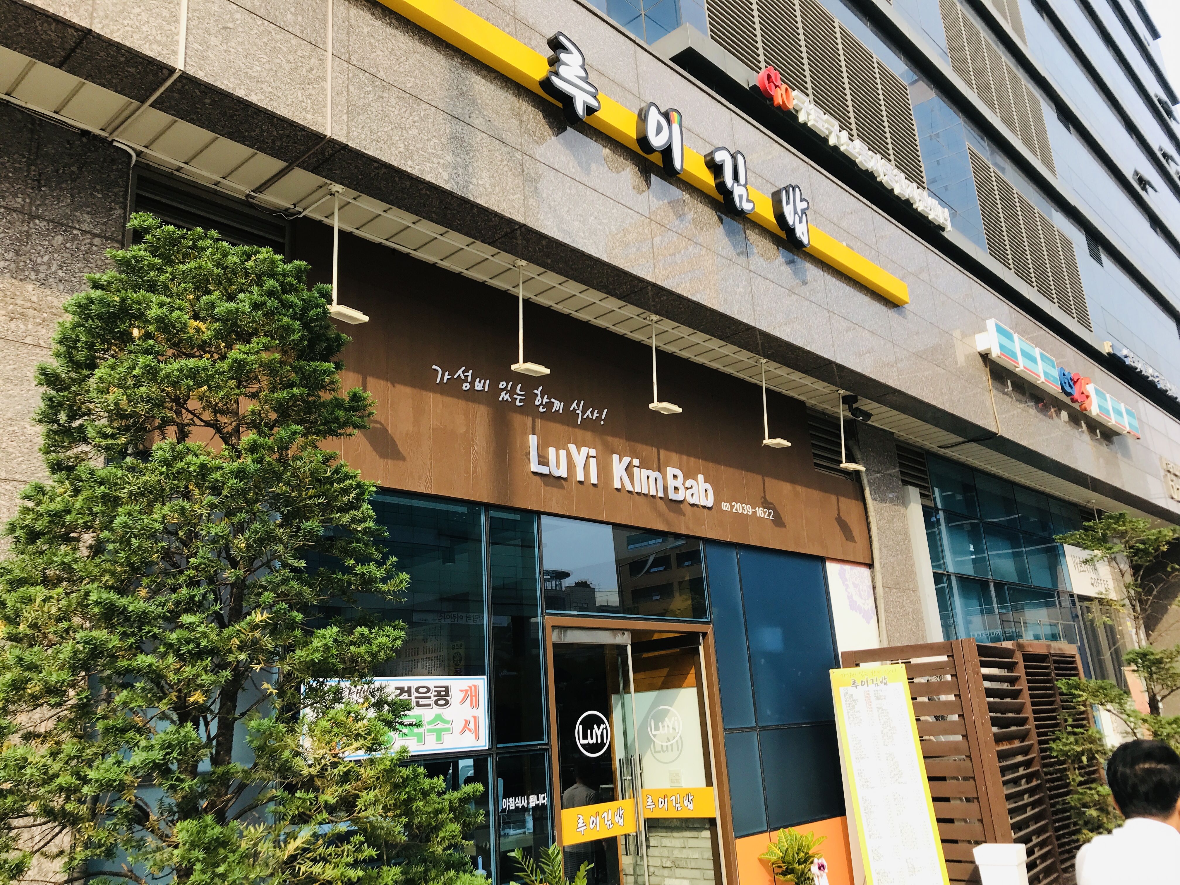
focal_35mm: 28
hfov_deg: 63.4
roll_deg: +4.0
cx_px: 590
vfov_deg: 49.7
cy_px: 442
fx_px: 954
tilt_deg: +18.3
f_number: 1.8
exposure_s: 1/556
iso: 20
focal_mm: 3.99
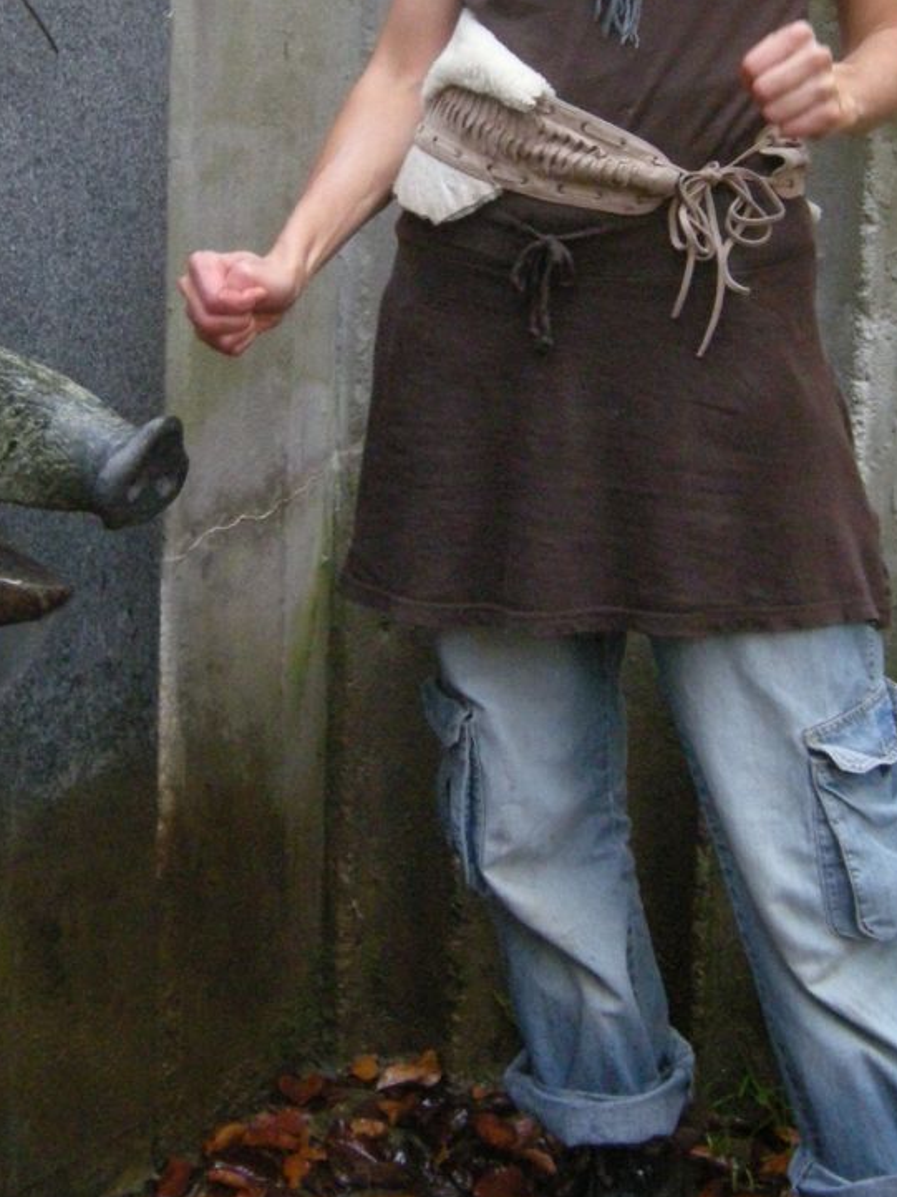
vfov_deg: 24.5
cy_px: 310
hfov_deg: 18.6
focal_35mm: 79
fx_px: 2731
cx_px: 392
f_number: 3.2
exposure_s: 1/13.5
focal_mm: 6.3
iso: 400
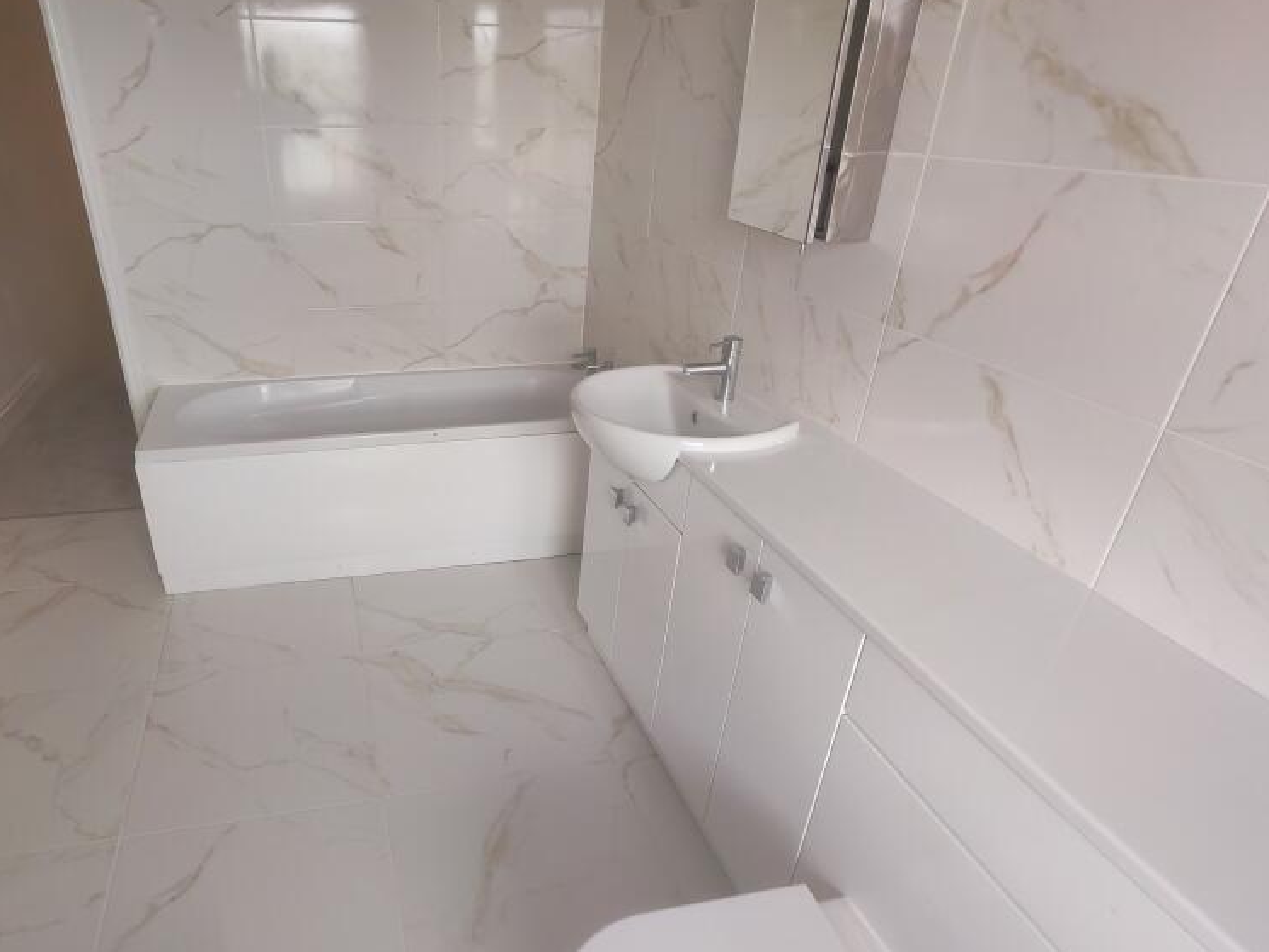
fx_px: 807
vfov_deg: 60.5
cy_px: 577
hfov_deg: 75.2
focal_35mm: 22
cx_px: 485
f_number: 2.2
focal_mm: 1.96
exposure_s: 1/50
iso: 160
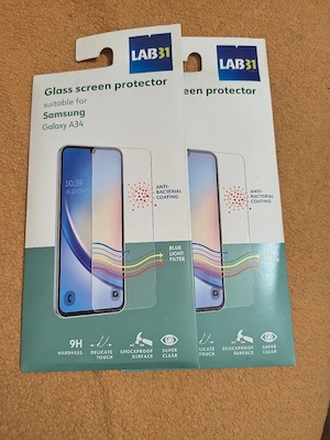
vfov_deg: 71.6
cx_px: 165
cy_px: 220
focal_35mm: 24
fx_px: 305
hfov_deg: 56.8
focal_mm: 5.56
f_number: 1.8
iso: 1408
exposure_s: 1/33.3
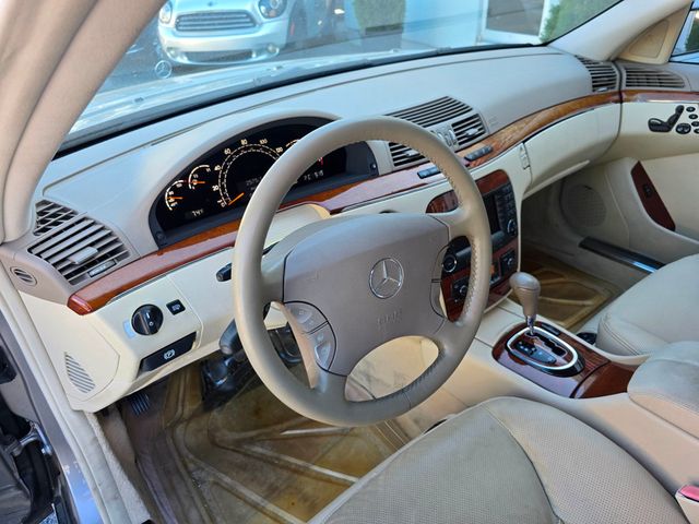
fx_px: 464
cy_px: 262
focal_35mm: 23
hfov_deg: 73.9
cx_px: 350
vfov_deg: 58.9
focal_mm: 6.3
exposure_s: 1/180
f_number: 1.7
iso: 80
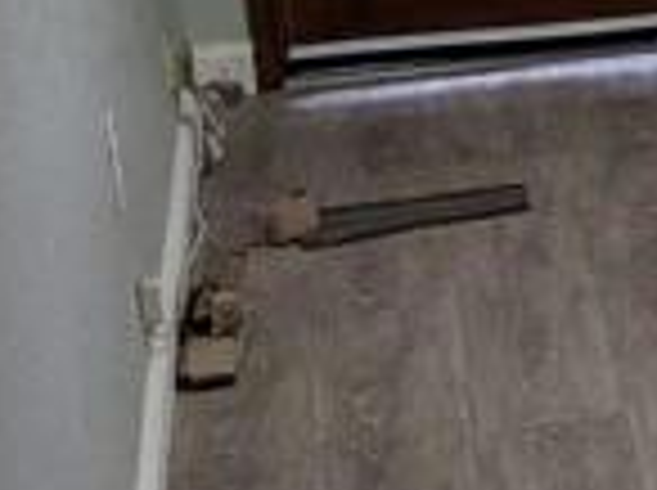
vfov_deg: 7.7
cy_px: -157
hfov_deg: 8.1
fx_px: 3600
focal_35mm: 190
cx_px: 2250
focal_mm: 4.38
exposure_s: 1/120
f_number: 1.73
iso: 81
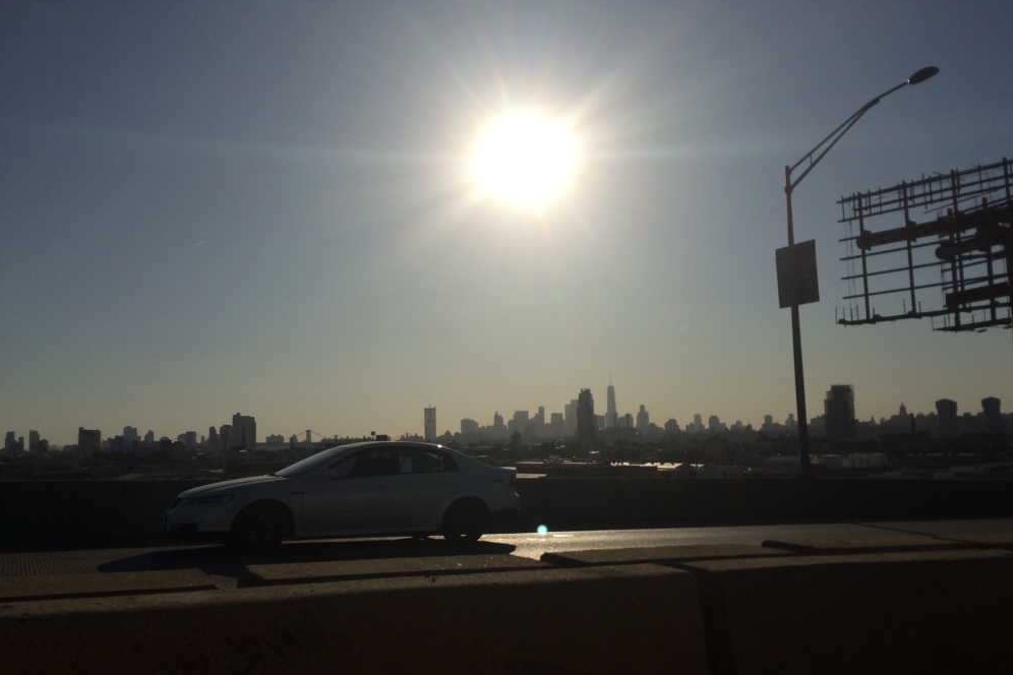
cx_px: 518
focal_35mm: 31
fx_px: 872
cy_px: 353
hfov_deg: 60.3
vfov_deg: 42.3
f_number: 2.2
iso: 32
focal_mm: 4.15
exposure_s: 1/10309
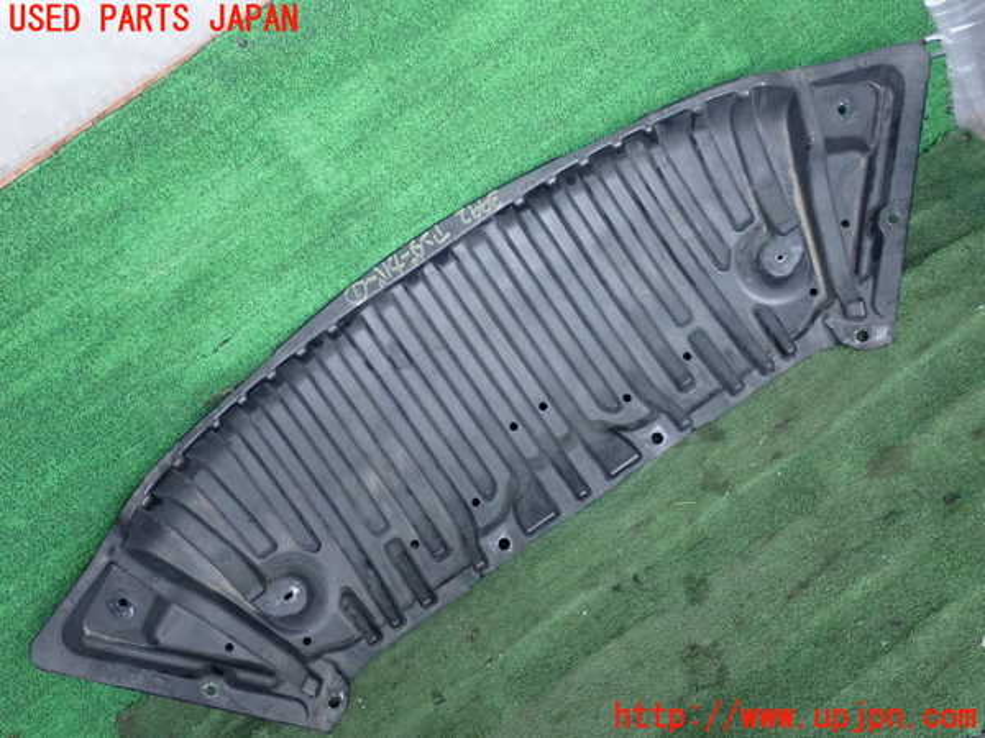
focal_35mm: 44
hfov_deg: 42.9
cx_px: 492
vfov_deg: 32.9
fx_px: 1252
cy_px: 369
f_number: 2.9
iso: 1000
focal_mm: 7.84
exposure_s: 1/125
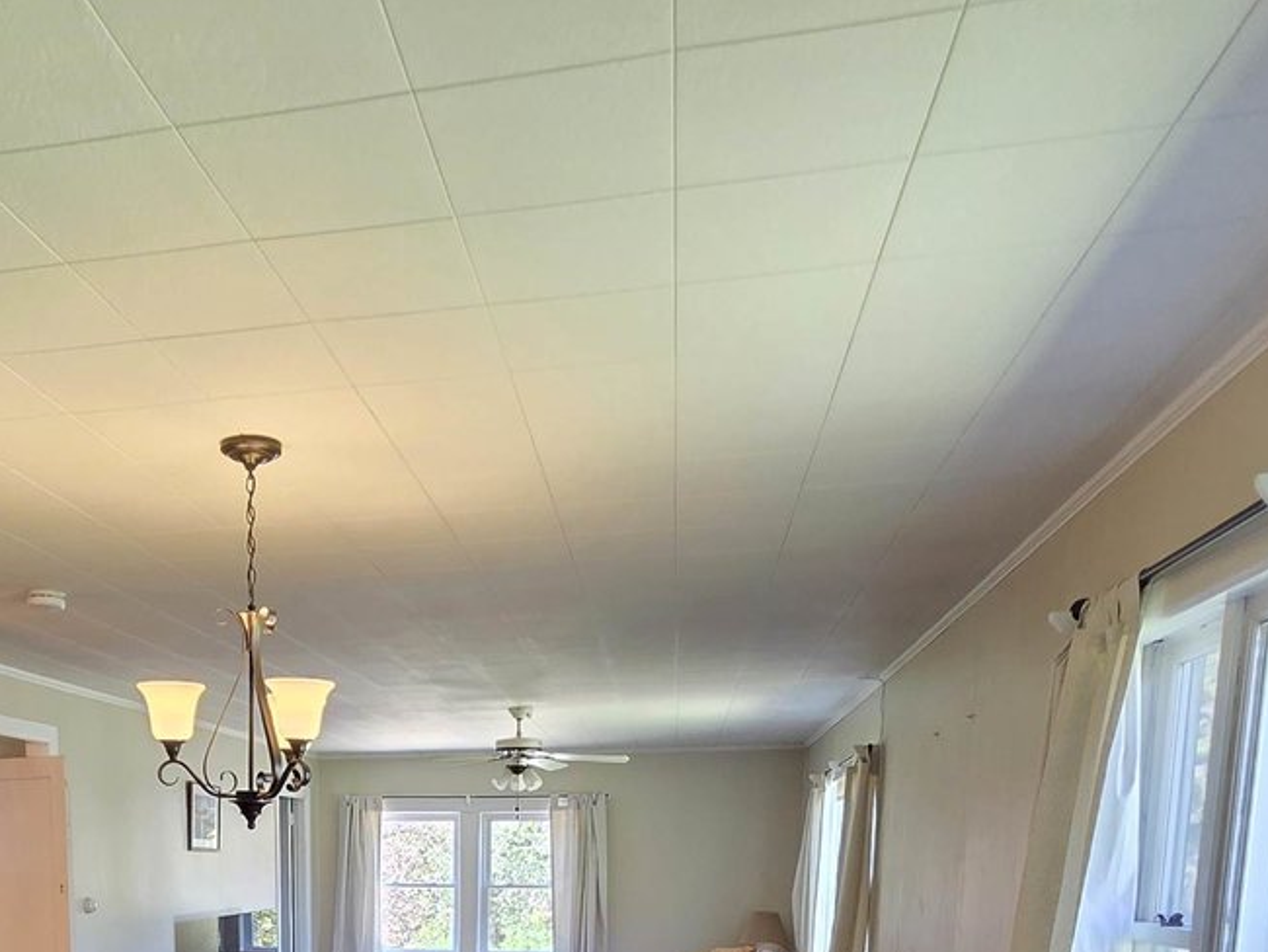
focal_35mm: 32
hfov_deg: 55.0
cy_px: 1075
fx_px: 1173
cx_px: 373
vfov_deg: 36.5
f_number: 1.9
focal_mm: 2.2
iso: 320
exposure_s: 1/120
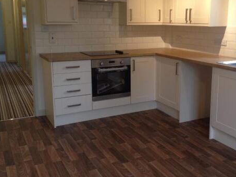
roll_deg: -1.1
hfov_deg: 41.7
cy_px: 74
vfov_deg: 32.1
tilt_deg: -12.2
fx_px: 307
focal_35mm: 45
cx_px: 150
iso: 100
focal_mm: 4.28
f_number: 2.4
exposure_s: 1/20
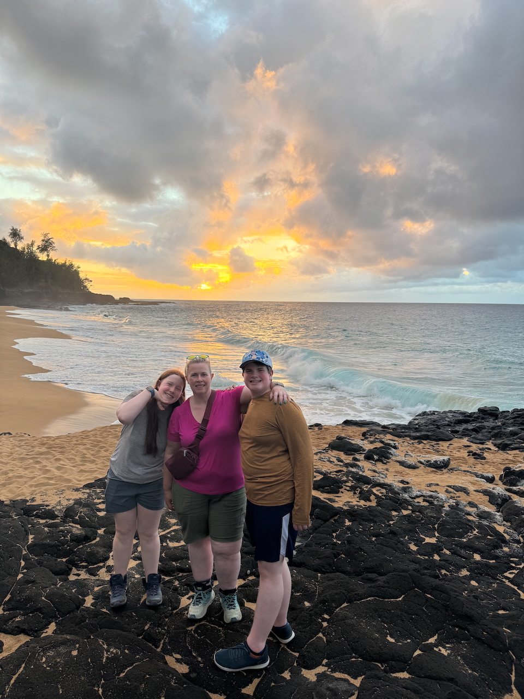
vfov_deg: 71.6
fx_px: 484
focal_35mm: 24
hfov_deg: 56.8
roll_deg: -0.3
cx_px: 262
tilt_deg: -7.1
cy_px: 350
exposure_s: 1/135
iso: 50
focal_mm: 6.76
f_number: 1.78
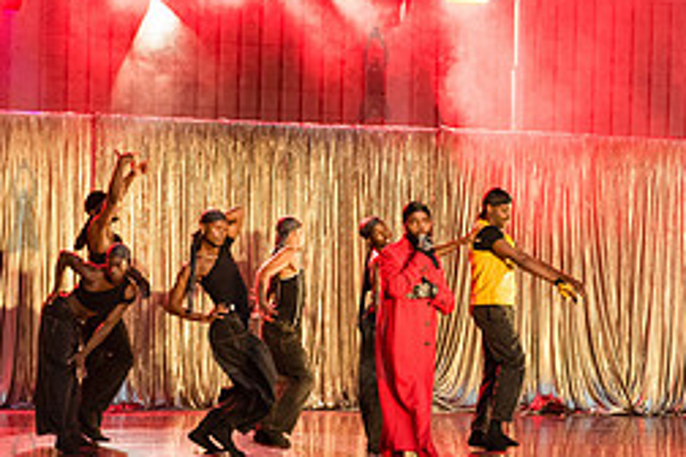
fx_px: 3068
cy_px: 336
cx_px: 373
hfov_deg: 12.8
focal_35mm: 161
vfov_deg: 8.5
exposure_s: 1/250
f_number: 3.5
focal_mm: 70
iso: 4000
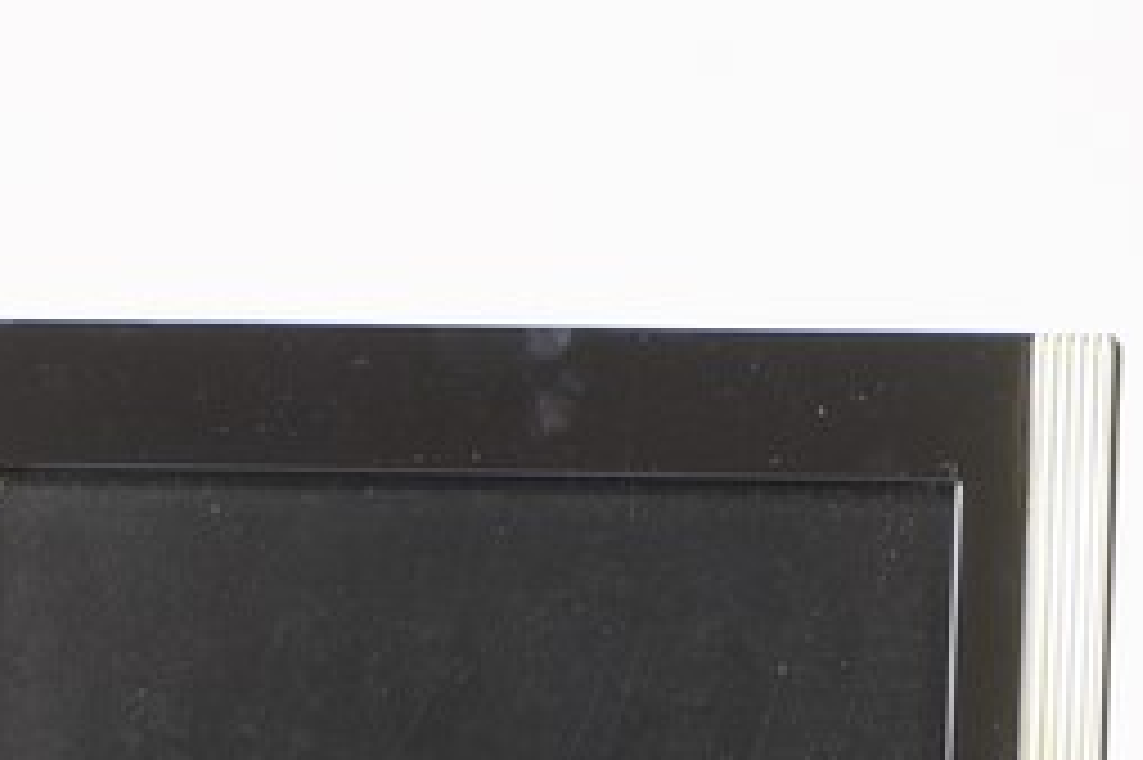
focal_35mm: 424
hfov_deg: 4.8
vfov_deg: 3.2
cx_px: -814
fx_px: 13453
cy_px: 929
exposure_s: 1/160
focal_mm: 105
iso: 100
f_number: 9
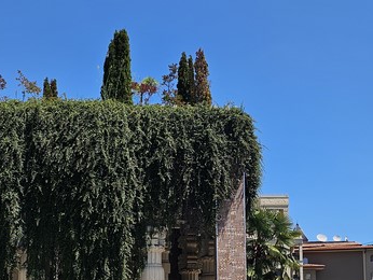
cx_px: 93
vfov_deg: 22.6
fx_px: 669
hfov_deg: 30.6
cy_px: 291
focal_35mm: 62
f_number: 1.7
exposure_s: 1/917
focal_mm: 6.3
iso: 10
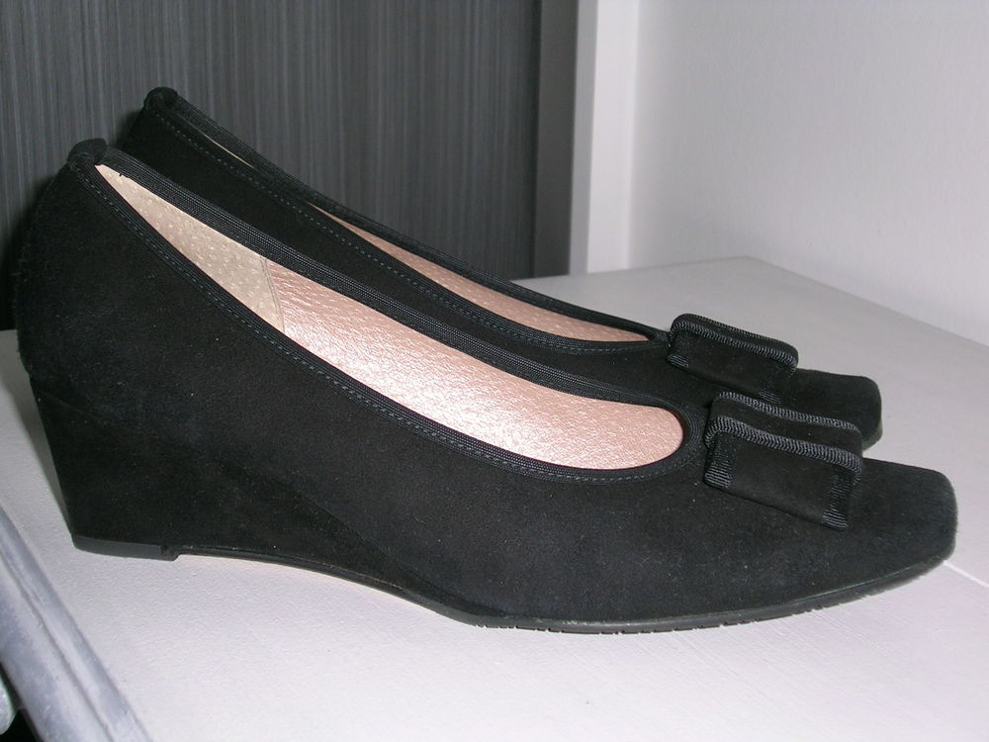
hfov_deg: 29.8
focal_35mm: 65
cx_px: 494
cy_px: 371
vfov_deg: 22.6
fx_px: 1857
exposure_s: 1/60.1
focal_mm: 9.9
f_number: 3.5
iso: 50
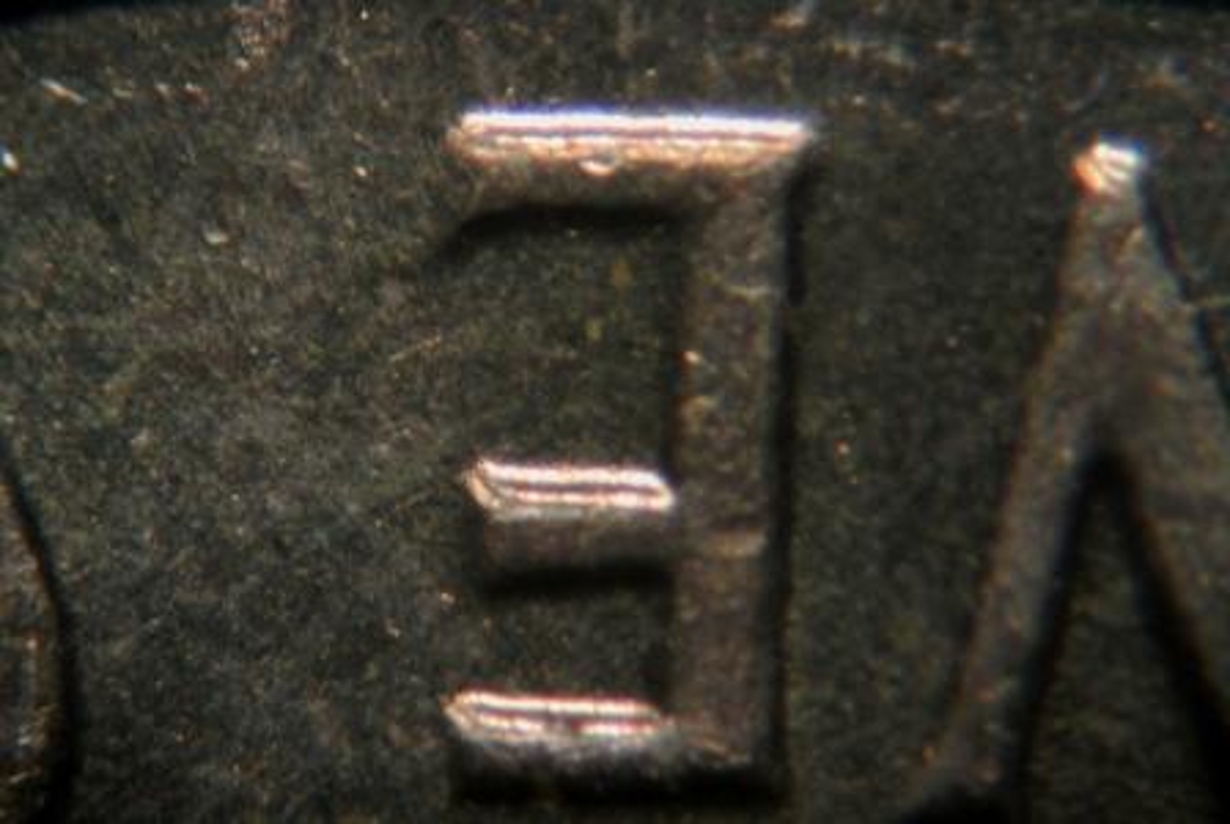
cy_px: 412
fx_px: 2463
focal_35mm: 72
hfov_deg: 28.0
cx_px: 615
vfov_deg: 19.0
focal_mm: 26.7
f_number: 5.6
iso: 1600
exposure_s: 1/4
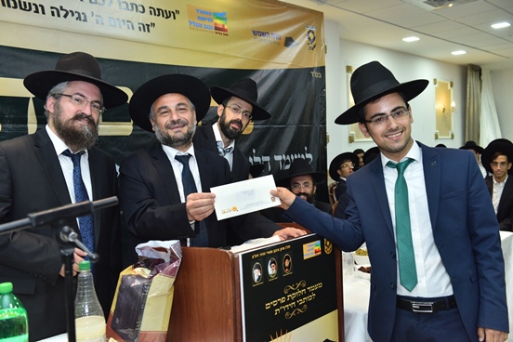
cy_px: 171
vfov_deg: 36.9
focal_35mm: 36
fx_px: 513
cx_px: 256
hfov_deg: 53.1
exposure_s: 1/160
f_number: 4.5
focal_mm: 36
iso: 1100
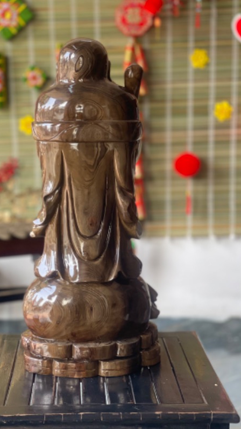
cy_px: 214
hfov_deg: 17.2
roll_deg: +0.0
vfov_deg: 30.2
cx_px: 90
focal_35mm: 70
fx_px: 796
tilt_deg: -7.8
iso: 160
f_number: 2.2
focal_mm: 7.5
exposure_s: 1/121
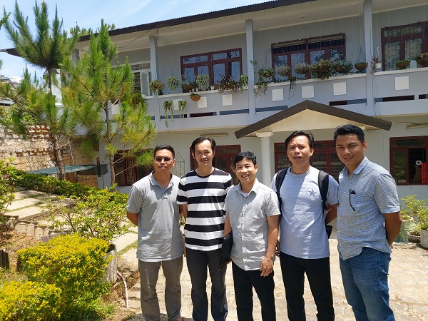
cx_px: 214
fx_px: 309
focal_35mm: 25
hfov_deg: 69.4
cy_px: 160
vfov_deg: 54.9
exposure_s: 1/855
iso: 50
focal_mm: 4.58
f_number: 2
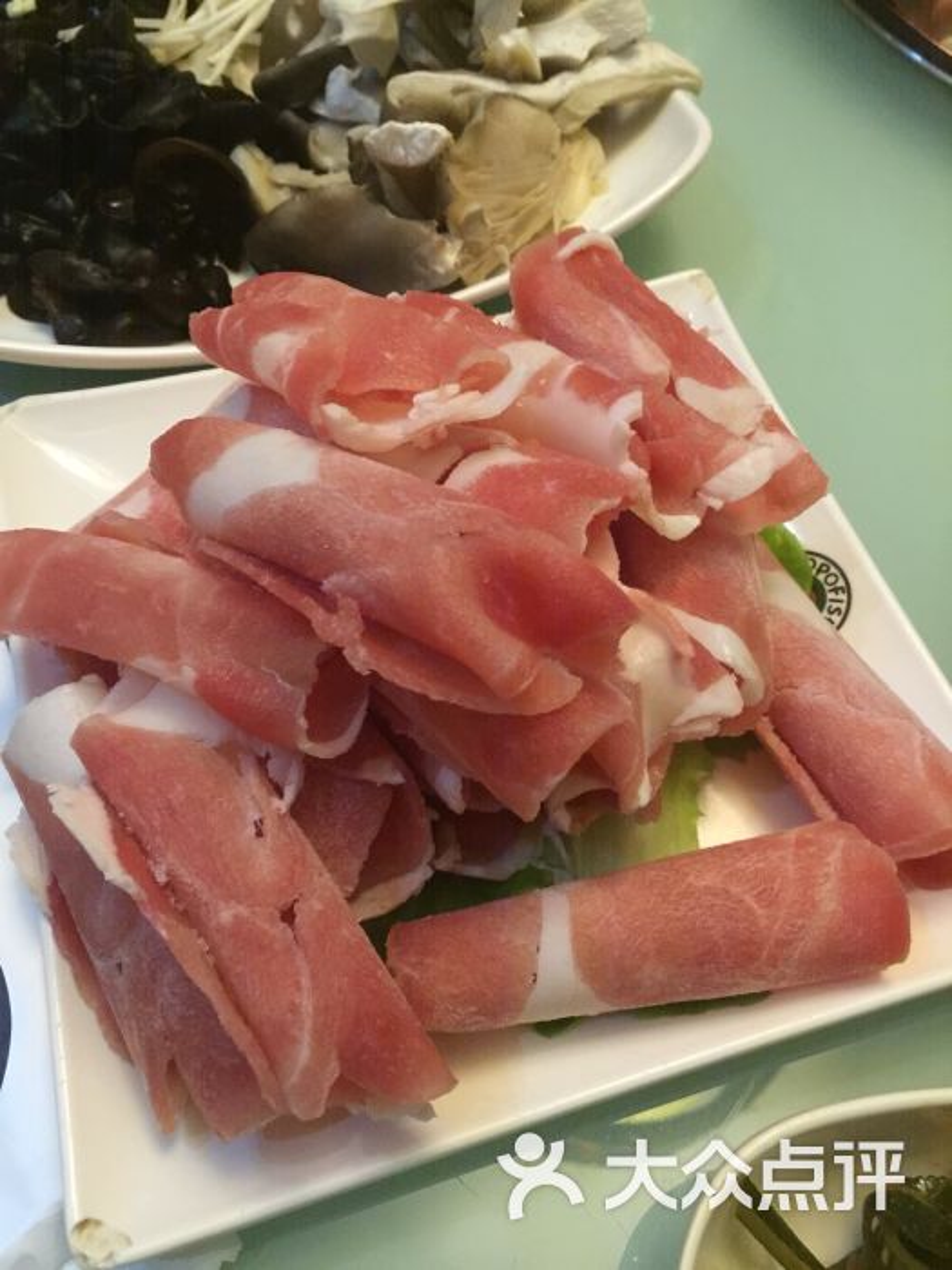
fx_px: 1063
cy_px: 635
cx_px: 476
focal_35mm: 29
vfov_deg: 61.7
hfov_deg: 48.2
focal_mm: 4.15
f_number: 2.2
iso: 160
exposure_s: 1/8
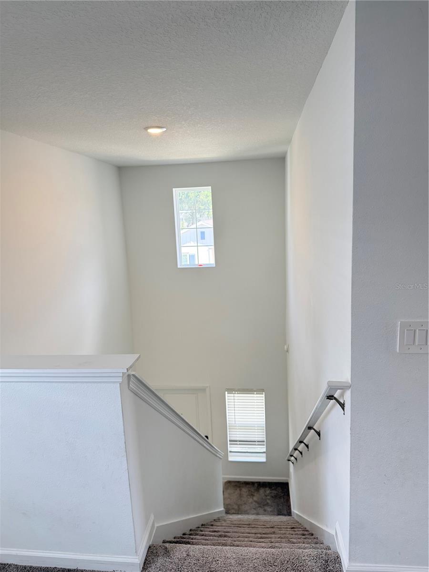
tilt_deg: -10.6
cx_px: 214
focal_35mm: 24
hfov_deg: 56.8
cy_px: 286
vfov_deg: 71.6
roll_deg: +2.9
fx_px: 397
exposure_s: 1/120
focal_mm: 6.76
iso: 200
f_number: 1.78
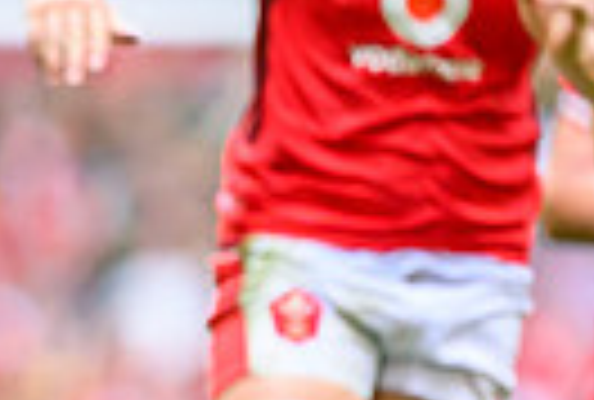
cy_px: 268
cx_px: -491
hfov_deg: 1.0
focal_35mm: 2042
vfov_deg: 0.7
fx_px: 33809
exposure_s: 1/1600
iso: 1250
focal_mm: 400
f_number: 3.2
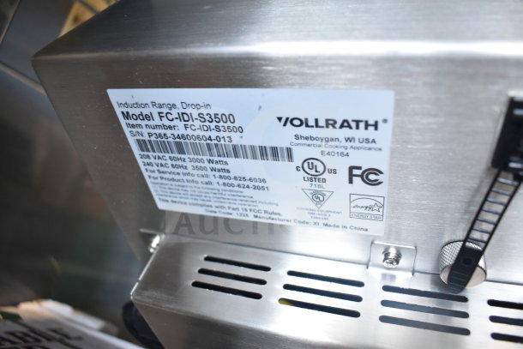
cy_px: 174
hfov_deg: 67.4
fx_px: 392
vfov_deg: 48.0
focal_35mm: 27
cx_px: 262
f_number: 3.5
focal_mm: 18
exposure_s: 1/30
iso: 640
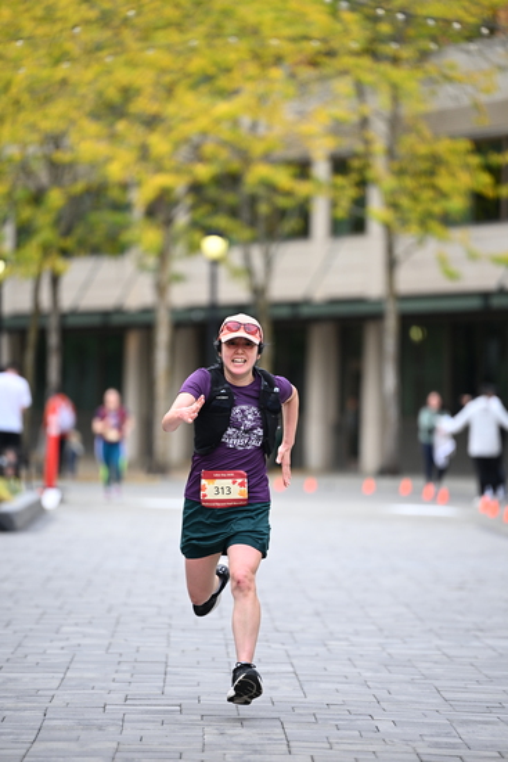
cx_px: 254
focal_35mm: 200
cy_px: 381
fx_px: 4230
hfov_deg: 6.9
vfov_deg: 10.3
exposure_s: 1/2000
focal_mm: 200
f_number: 2.8
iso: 640
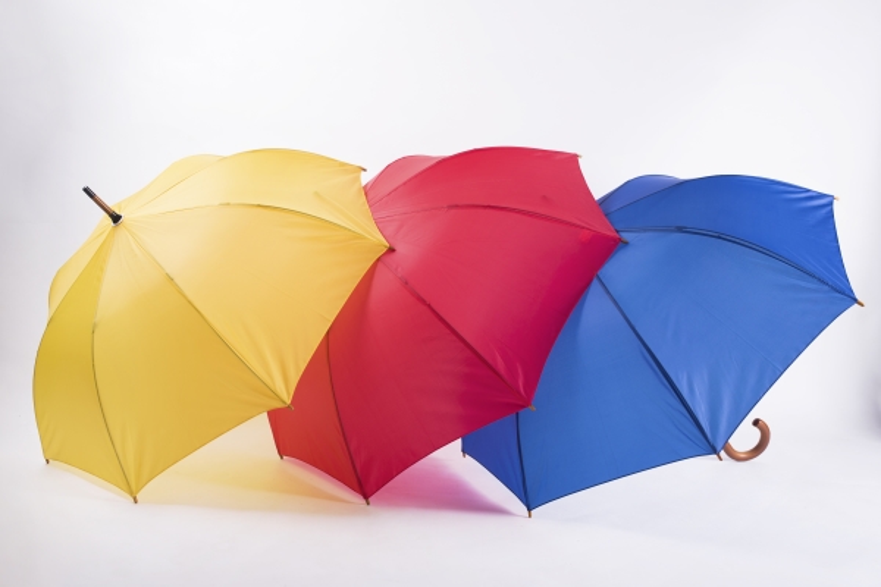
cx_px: 440
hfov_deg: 54.4
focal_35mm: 35
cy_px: 294
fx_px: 856
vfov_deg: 37.9
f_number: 5
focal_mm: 35
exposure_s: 1/160
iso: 100
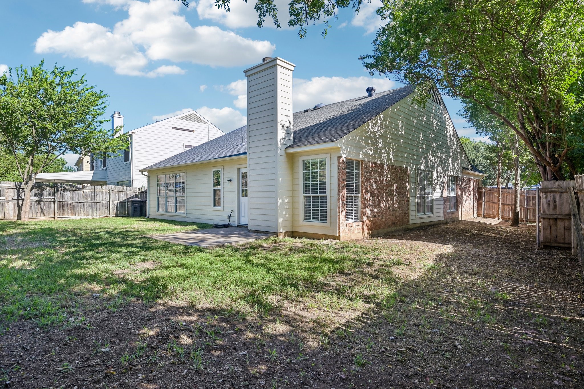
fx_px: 308
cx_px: 292
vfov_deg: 64.5
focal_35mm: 19
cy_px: 194
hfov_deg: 86.9
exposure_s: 1/400
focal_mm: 19
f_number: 8
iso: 400
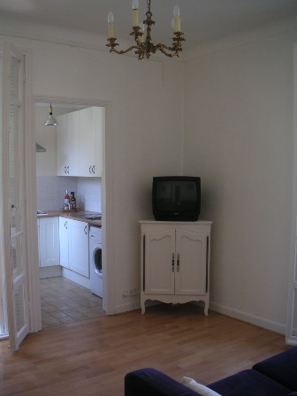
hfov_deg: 38.7
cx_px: 148
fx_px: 423
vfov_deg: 50.1
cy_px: 198
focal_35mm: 37
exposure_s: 1/60
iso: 50
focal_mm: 5.7
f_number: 2.8
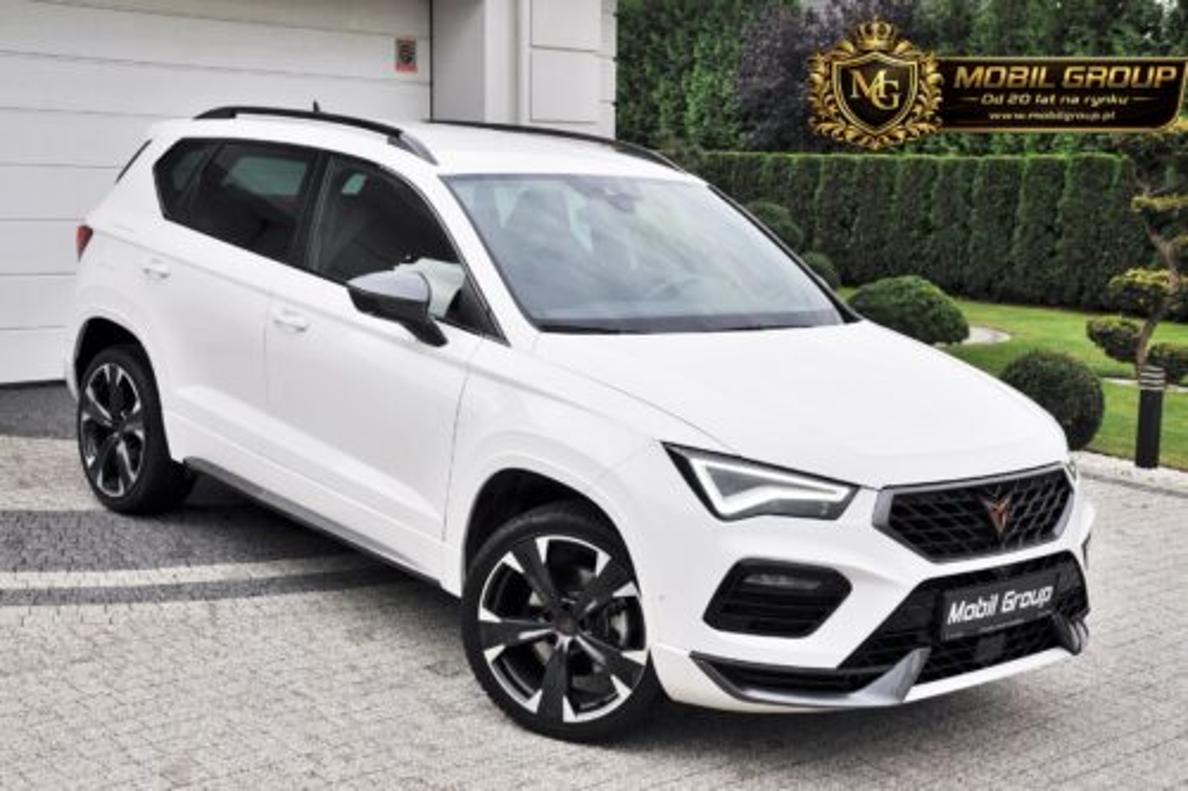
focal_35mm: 45
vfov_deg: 29.8
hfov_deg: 43.6
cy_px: 396
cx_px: 594
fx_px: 1484
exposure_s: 1/160
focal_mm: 30
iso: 250
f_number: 6.3
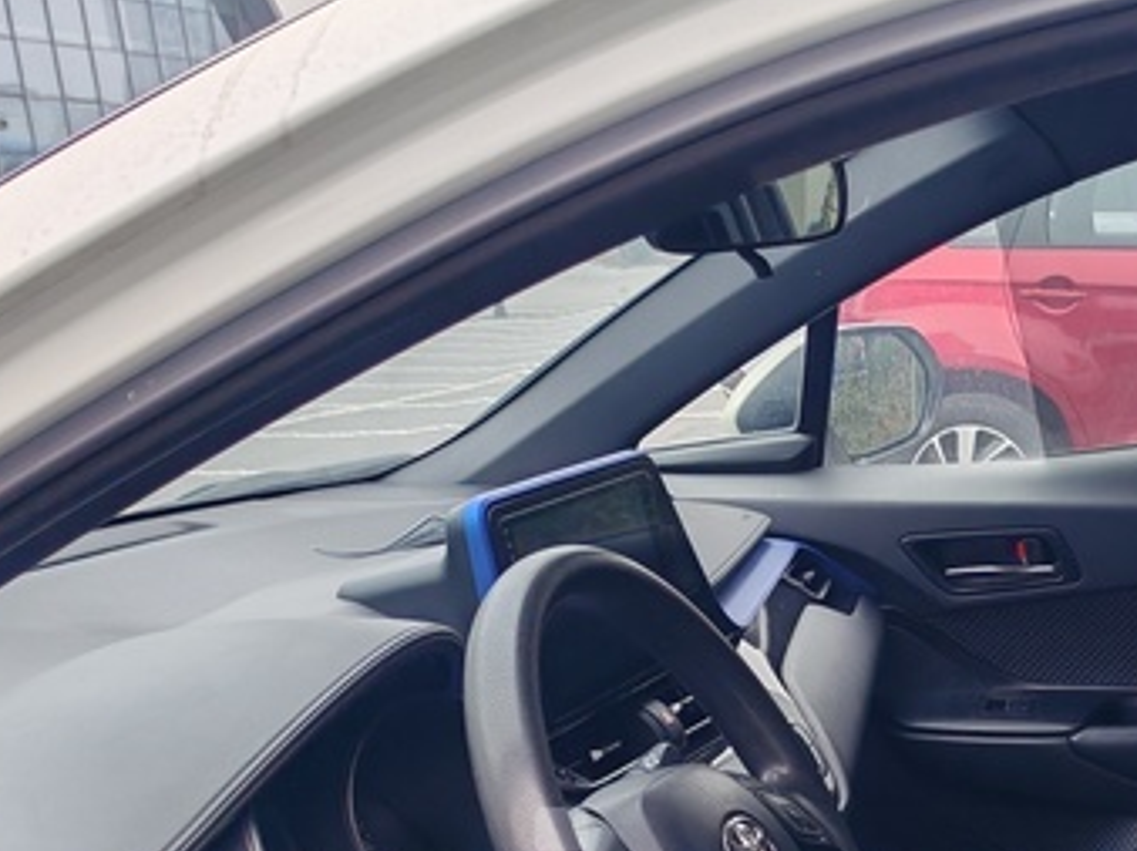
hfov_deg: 28.8
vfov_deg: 21.7
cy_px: 942
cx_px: 1080
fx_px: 2101
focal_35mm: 64
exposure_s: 1/230
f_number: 1.95
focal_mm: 5.52
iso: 50
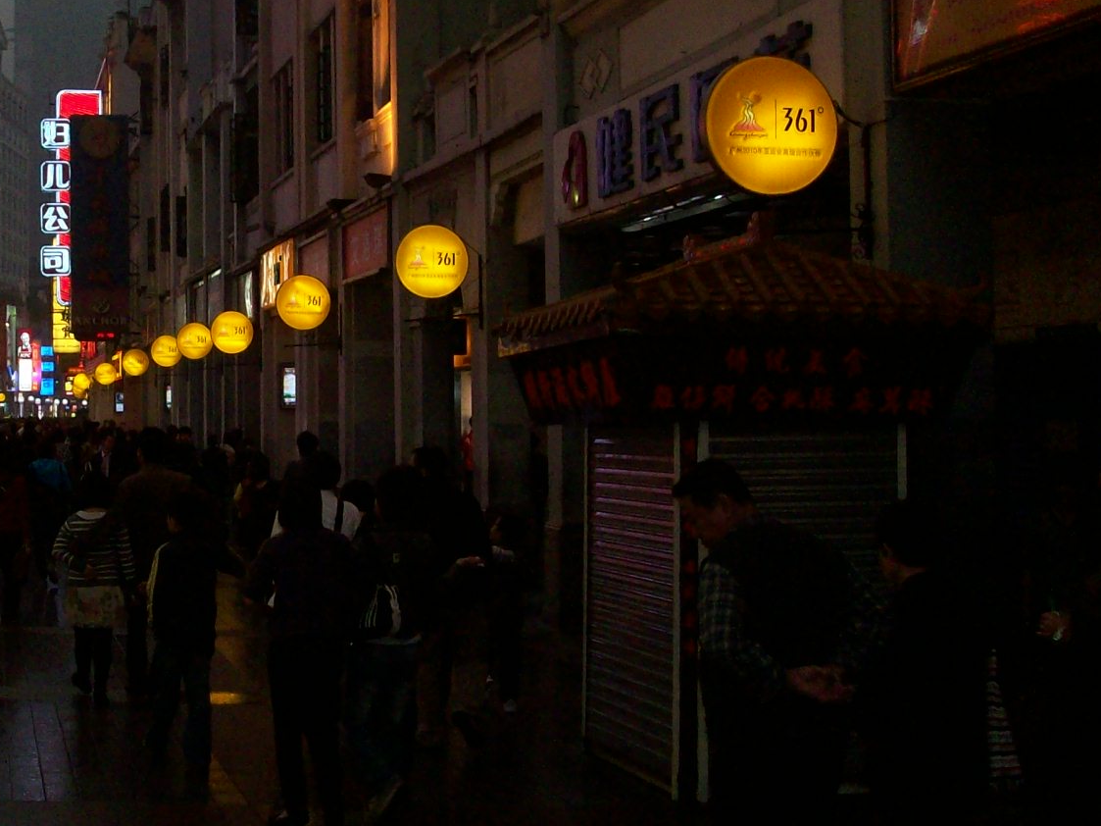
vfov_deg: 23.5
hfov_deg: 30.4
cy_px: 245
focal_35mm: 62
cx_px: 220
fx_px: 1972
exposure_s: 1/60
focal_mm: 5.7
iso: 160
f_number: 2.8
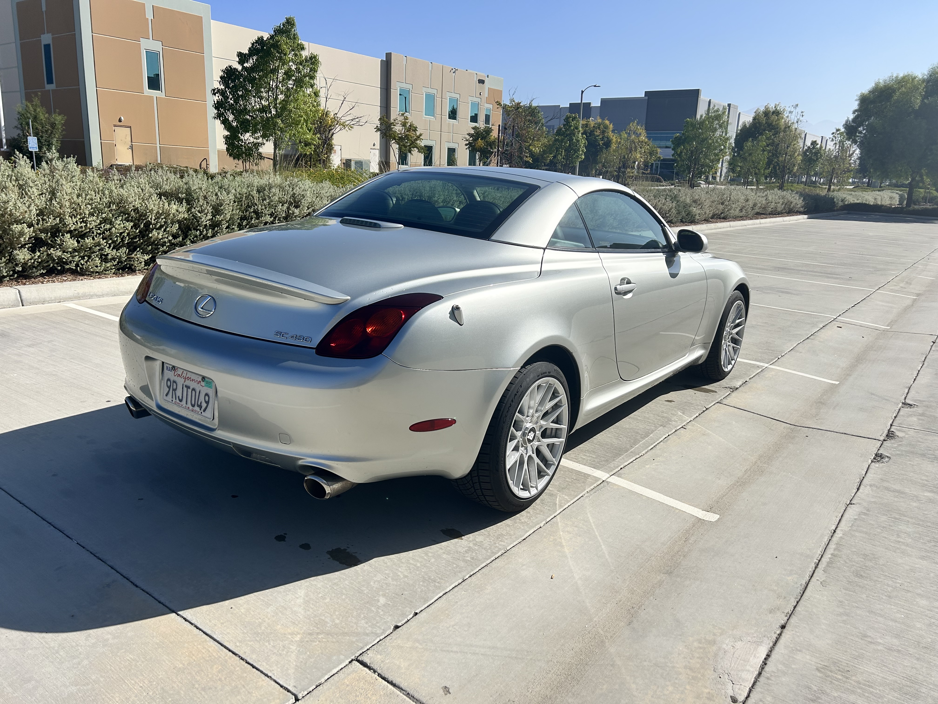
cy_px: 352
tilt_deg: -14.0
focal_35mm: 26
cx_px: 469
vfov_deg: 53.1
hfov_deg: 67.3
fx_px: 705
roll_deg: -2.2
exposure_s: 1/7463
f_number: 1.5
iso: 50
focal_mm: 5.7
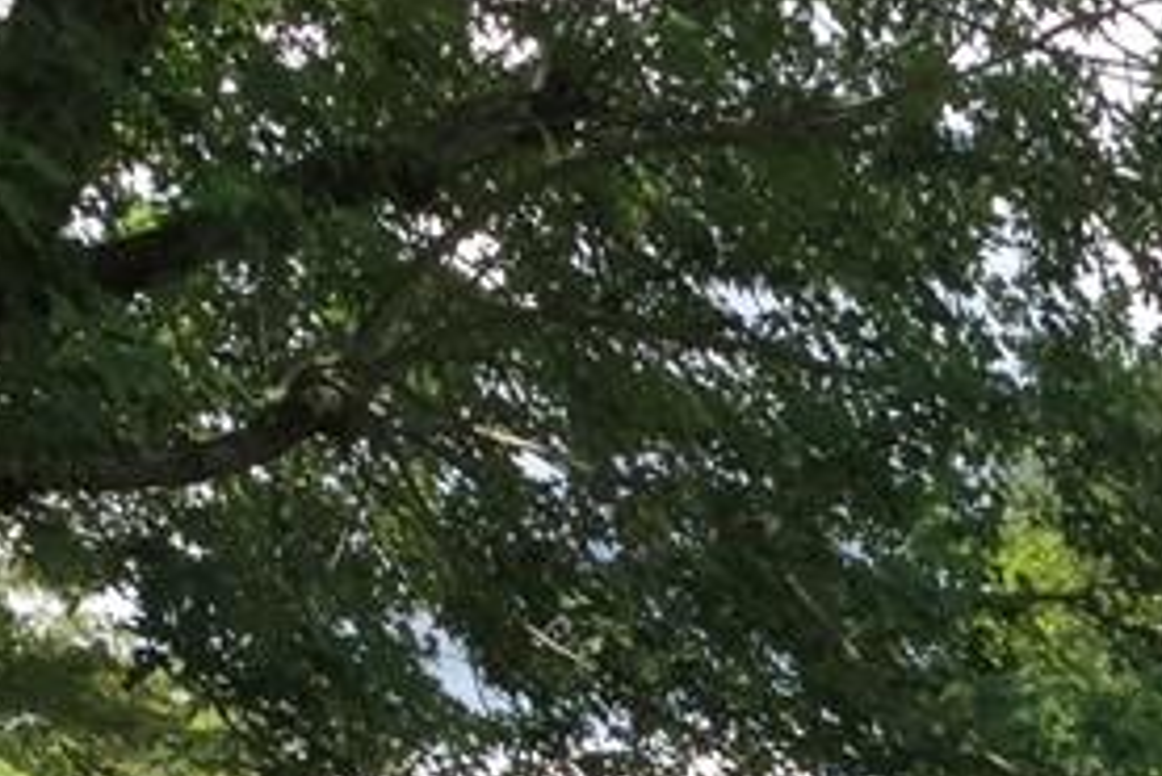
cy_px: 1233
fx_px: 3843
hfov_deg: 16.4
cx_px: 1443
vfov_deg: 11.0
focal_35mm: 119
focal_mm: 3.3
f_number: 2.4
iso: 25
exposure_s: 1/503
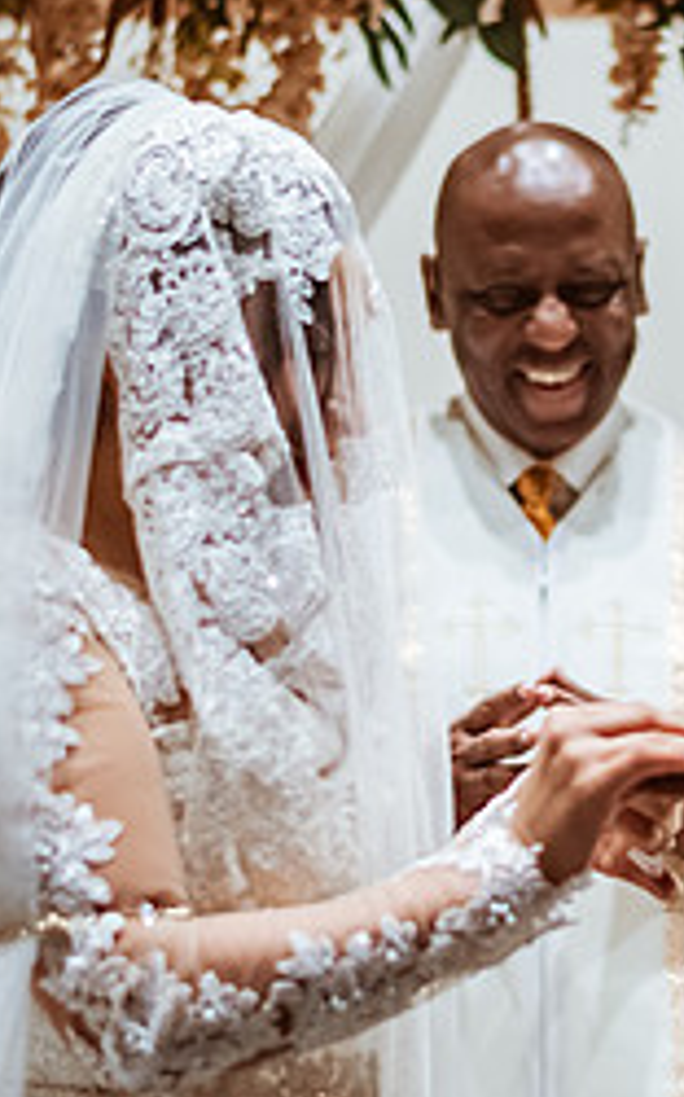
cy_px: 507
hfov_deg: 9.5
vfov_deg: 15.3
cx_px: 671
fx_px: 4091
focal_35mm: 137
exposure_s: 1/800
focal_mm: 58
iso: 800
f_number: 1.4
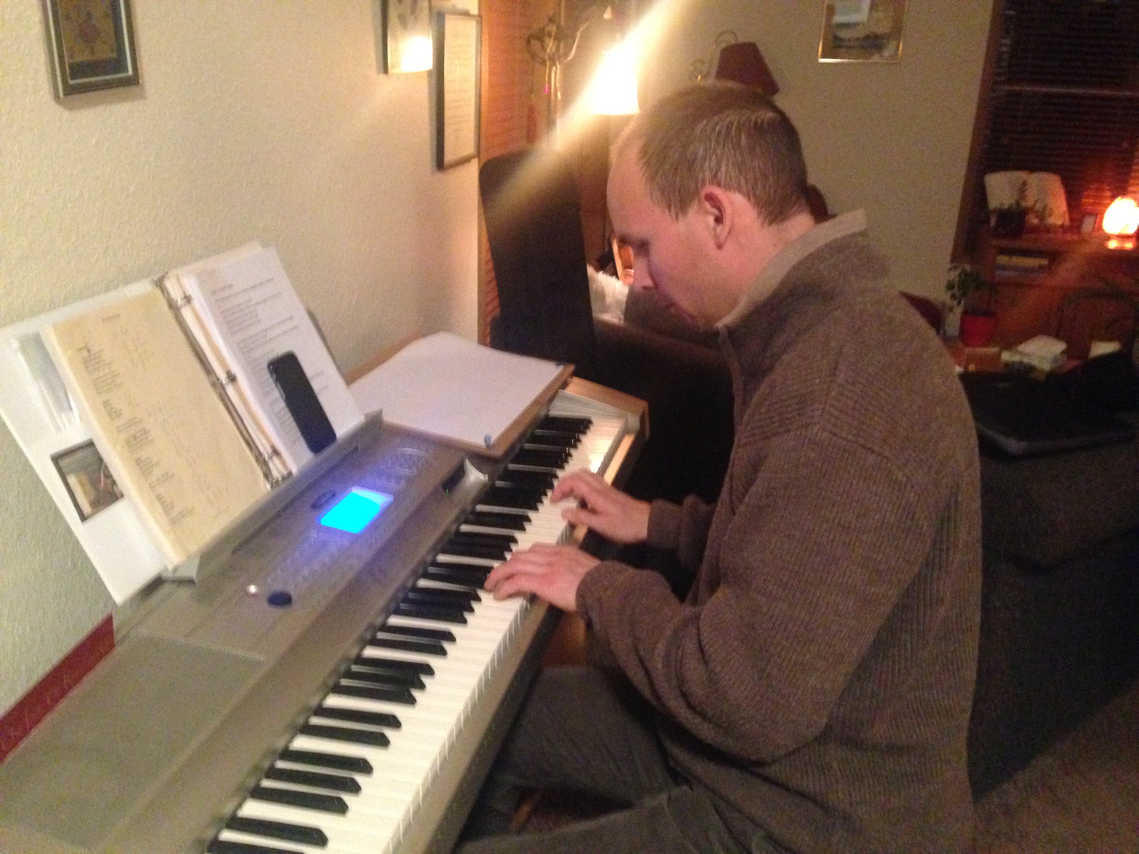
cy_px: 427
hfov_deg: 55.4
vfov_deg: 42.9
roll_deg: -2.5
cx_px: 570
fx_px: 1086
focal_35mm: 33
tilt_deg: -20.9
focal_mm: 4.12
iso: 800
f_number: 2.4
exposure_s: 1/15
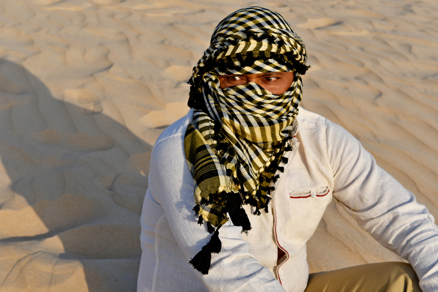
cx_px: 219
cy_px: 146
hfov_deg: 29.9
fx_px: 821
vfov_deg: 20.2
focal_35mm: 68
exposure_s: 1/250
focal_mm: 45
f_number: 8
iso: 100
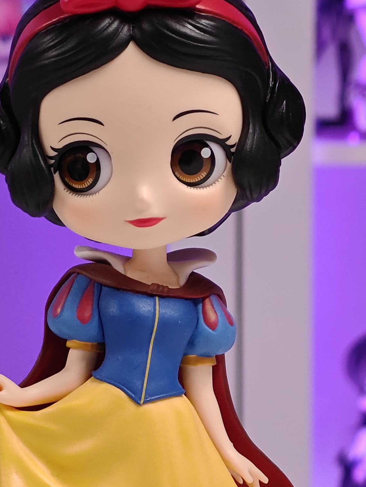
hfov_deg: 8.6
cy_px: 379
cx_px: 209
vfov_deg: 11.4
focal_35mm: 173
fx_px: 2439
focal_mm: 7.48
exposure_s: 1/33.3
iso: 800
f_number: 2.4
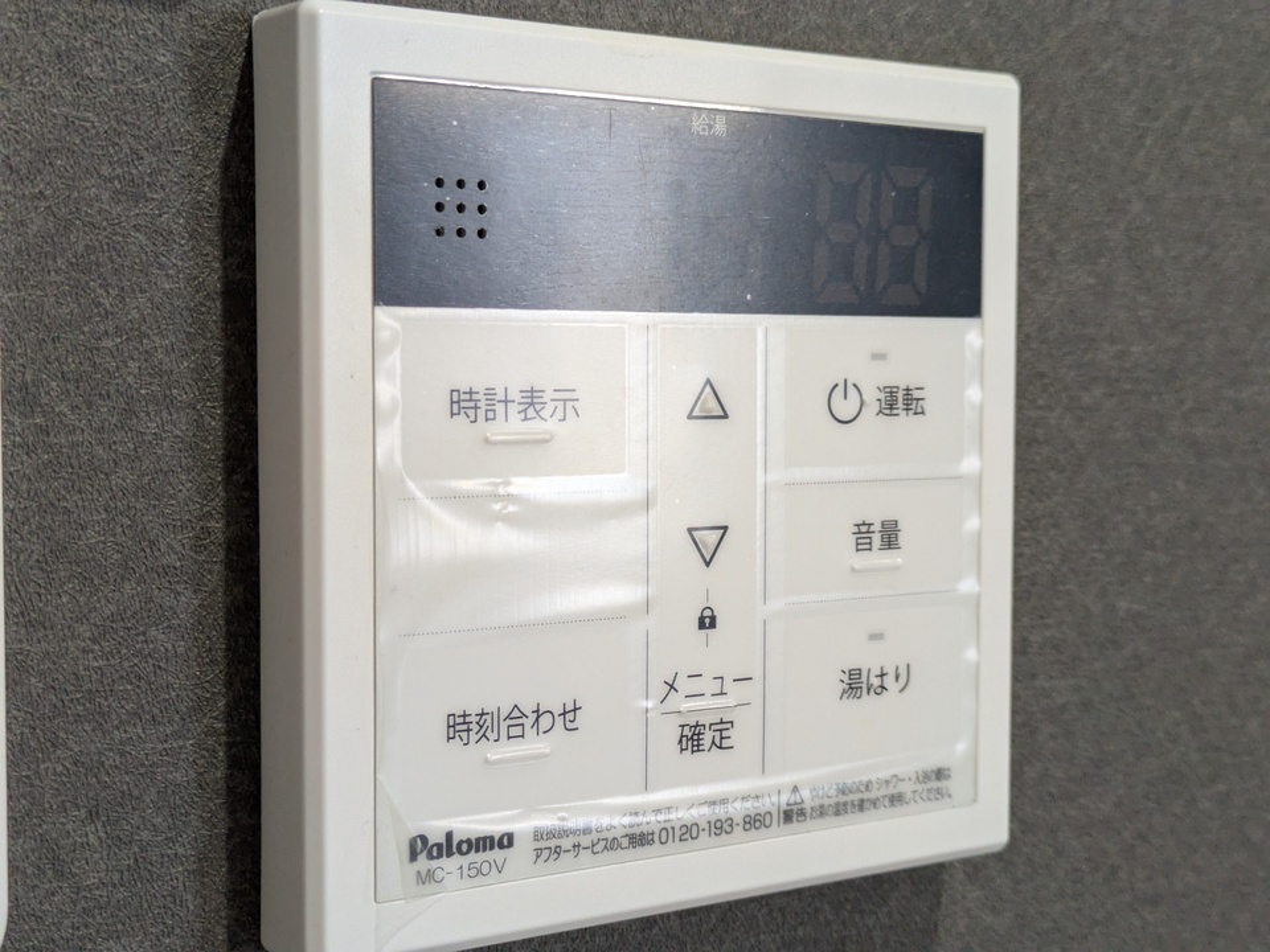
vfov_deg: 28.6
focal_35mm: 51
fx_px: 1871
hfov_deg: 37.5
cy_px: 476
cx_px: 635
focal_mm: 5.43
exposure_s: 1/120
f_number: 1.89
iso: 349
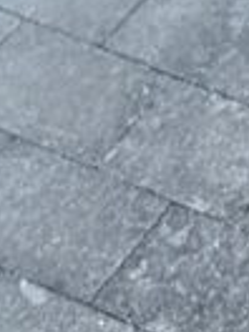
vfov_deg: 10.8
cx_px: 765
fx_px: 1717
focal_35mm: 179
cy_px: -96
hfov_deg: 7.3
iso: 40
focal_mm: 2.69
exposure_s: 1/121
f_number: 1.9
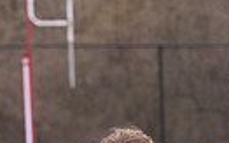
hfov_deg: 3.0
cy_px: 265
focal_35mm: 705
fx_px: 4402
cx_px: 123
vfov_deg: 1.9
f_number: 4.5
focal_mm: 135
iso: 2000
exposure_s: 1/2000
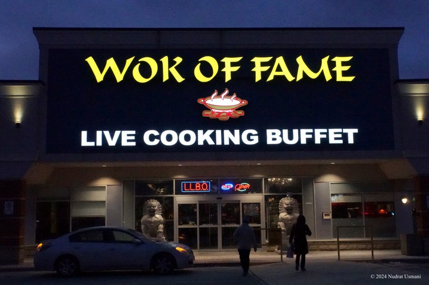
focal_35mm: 38
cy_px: 142
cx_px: 214
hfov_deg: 51.3
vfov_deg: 35.4
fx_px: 446
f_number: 8
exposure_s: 1/1500
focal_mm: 25
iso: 16000
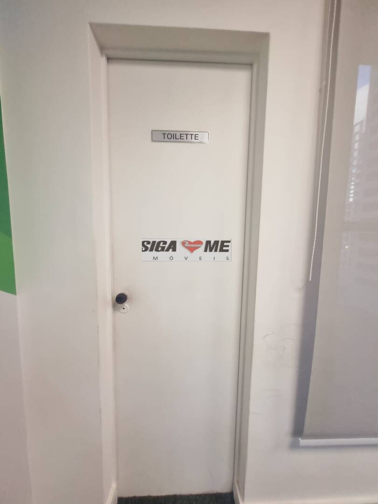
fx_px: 189
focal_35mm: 13
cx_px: 189
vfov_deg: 106.2
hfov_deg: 89.9
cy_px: 252
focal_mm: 1.74
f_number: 2.2
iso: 160
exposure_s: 1/60
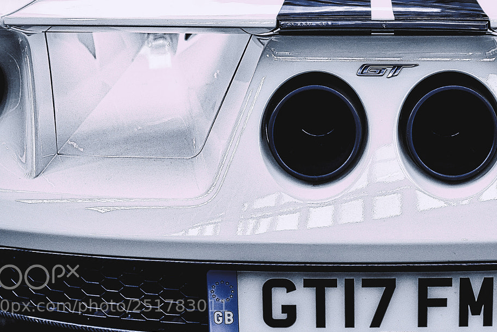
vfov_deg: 22.0
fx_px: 842
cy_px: 59
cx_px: 378
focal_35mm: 61
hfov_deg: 32.2
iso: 640
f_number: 2.8
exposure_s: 1/40
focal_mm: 35
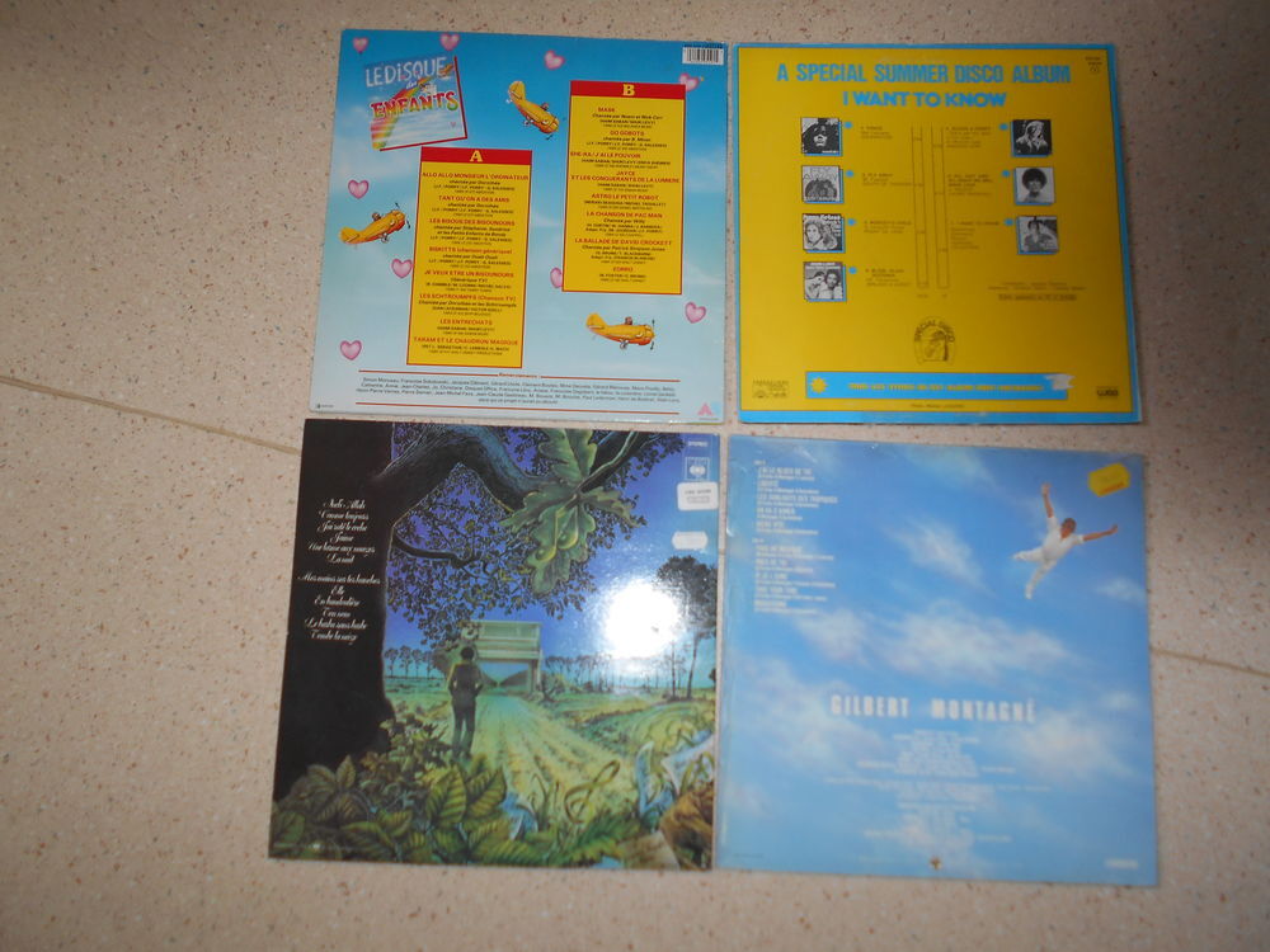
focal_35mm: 26
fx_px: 954
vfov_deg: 53.1
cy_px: 476
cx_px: 635
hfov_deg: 67.3
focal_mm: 4.6
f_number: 3.2
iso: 80
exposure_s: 1/25
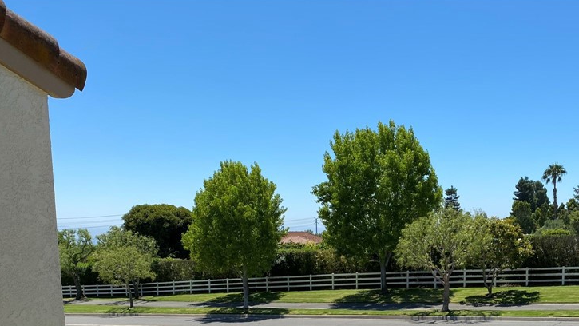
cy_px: 301
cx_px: 381
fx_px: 614
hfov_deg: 49.7
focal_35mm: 40
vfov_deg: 28.4
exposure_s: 1/3300
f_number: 1.8
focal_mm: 4.25
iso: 32
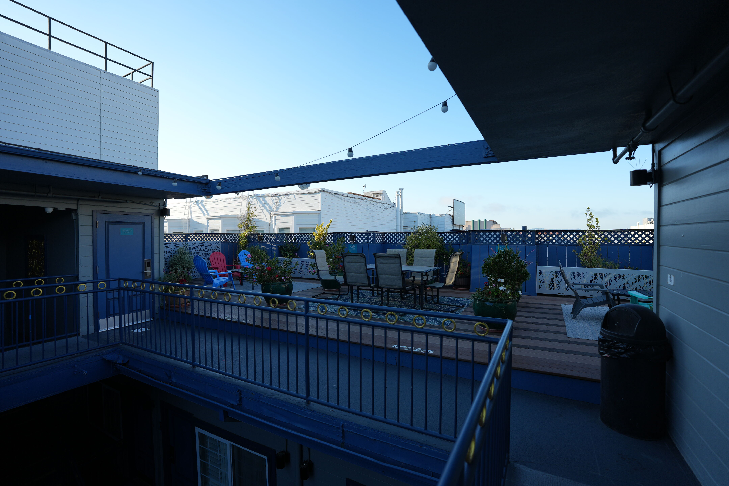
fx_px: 324
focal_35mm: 16
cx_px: 364
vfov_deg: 73.7
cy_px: 243
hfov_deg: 96.7
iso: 160
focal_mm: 16
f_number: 2.8
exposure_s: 1/1000
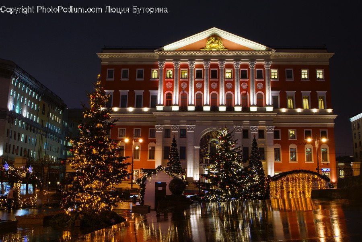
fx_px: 362
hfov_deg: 53.1
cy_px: 121
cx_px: 181
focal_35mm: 36
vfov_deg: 36.9
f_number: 11
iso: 100
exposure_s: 5
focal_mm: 24
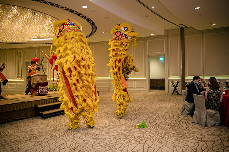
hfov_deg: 65.3
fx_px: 179
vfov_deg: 46.3
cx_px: 114
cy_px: 76
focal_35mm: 28
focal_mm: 13
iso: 1000
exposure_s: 1/160
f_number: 2.8
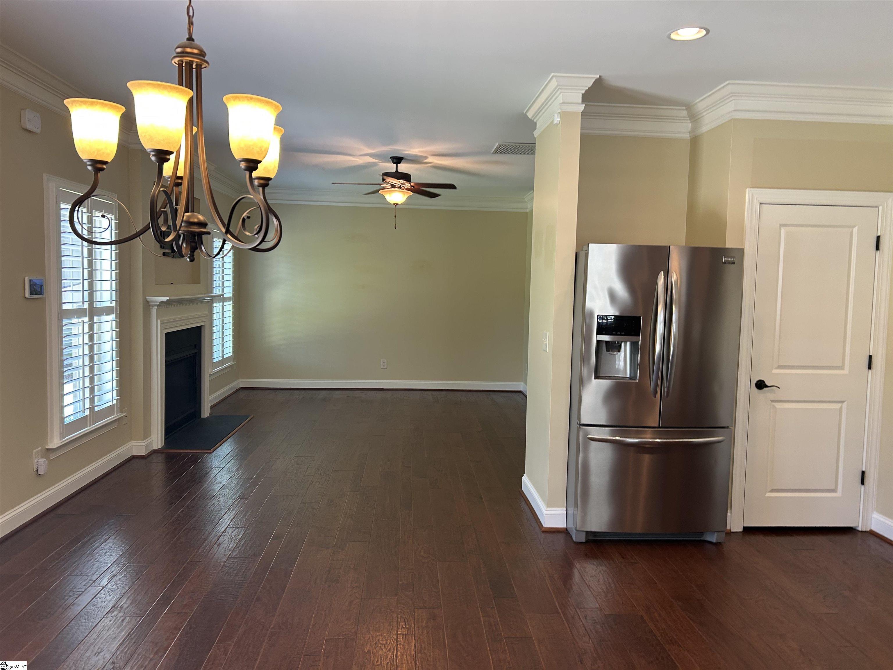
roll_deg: -0.5
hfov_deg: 67.3
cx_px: 446
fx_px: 671
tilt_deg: -5.5
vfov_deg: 53.1
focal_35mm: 26
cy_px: 335
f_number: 1.5
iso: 80
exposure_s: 1/60
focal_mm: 5.7
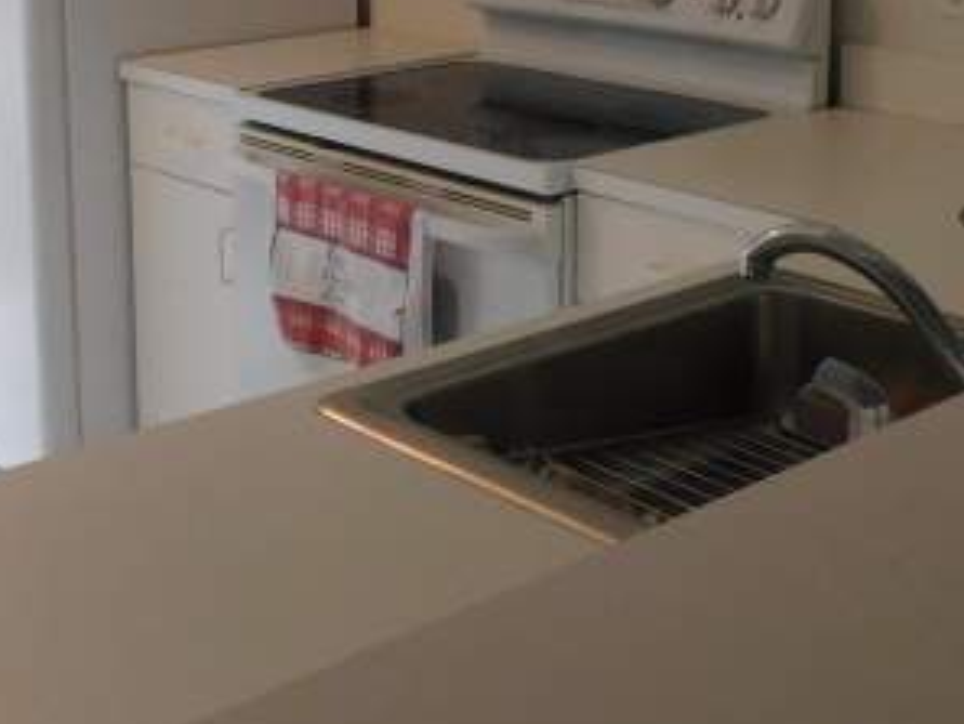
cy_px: 32
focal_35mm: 62
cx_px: 344
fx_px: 1727
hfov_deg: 31.0
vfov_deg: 22.9
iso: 160
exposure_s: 1/30
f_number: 3
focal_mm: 4
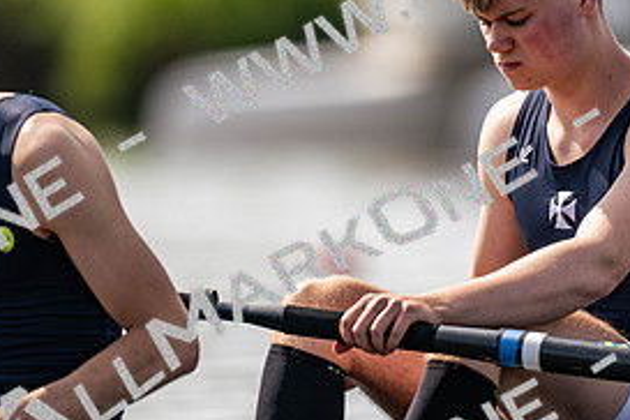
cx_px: 468
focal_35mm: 1277
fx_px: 22346
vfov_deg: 1.1
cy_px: 130
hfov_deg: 1.6
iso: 360
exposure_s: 1/2500
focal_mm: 600
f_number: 4
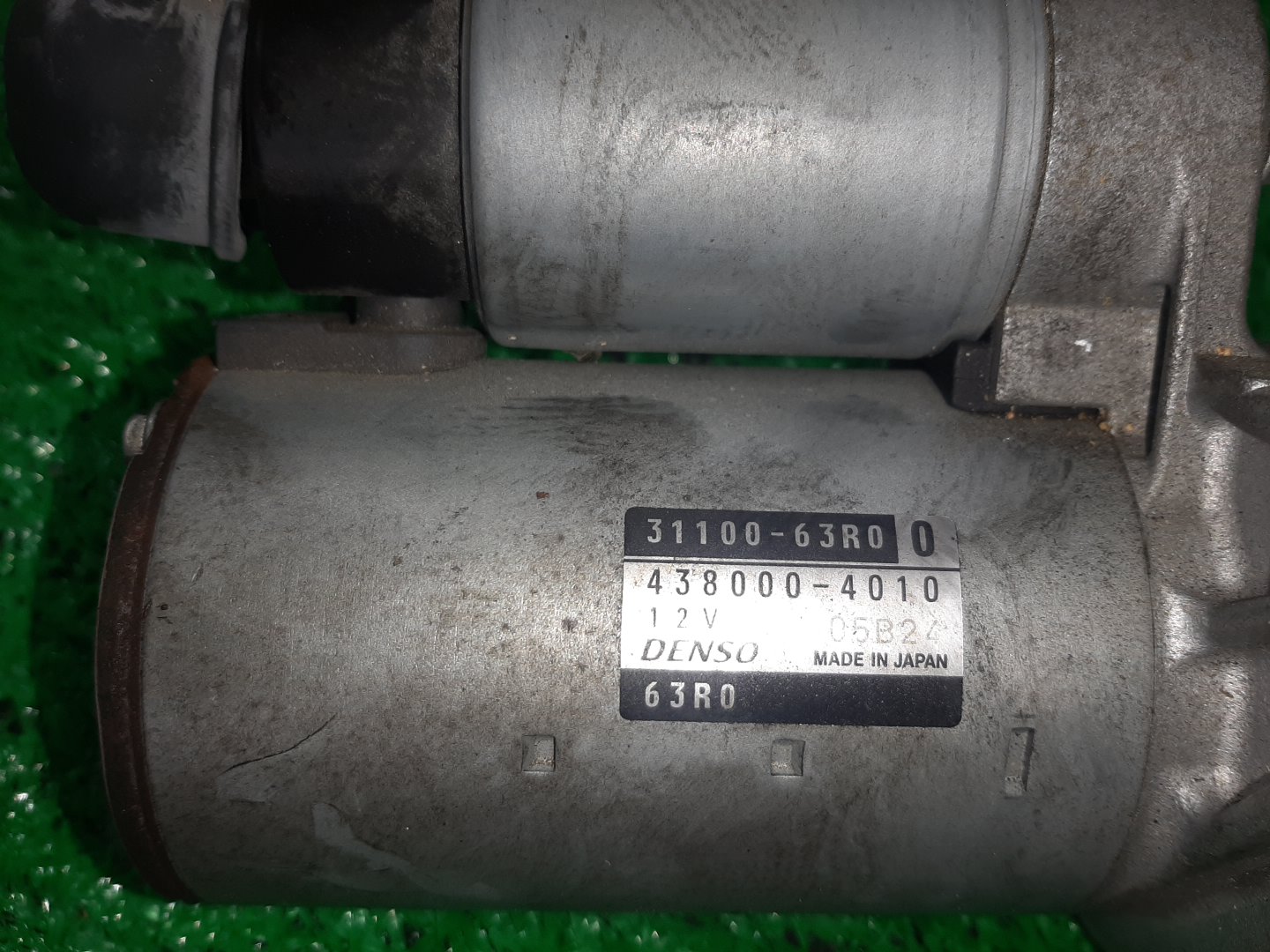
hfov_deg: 67.3
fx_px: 954
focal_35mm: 26
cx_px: 635
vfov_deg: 53.1
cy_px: 476
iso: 47
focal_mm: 3.93
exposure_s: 1/100
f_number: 1.7
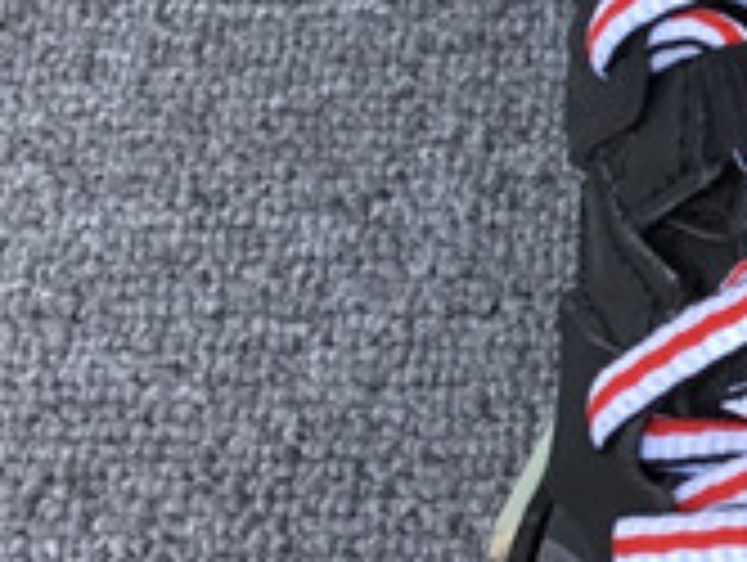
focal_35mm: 168
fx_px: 3631
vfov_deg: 8.8
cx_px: 1431
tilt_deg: -53.9
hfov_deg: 10.8
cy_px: 151
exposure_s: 1/100
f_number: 2.4
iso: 32
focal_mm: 3.3
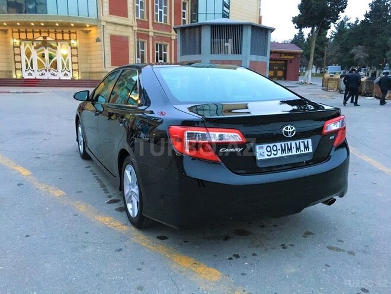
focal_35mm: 29
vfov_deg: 48.2
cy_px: 147
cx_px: 196
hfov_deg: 61.7
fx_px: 328
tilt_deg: -9.6
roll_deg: -1.4
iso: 200
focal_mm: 4.15
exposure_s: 1/25
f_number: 2.2
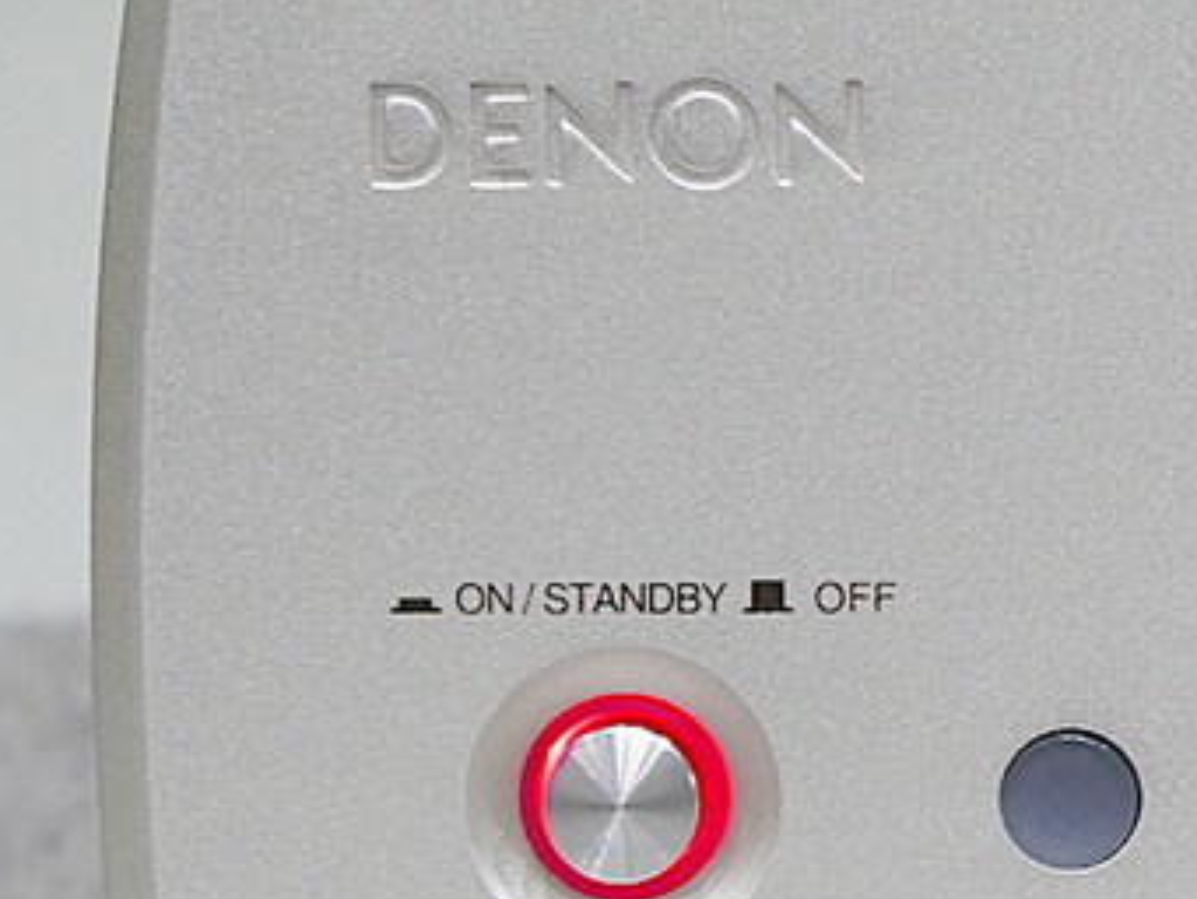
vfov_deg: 2.3
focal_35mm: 650
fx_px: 22485
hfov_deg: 3.0
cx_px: 1481
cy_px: 555
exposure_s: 1/8
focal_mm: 41.4
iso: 200
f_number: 5.6
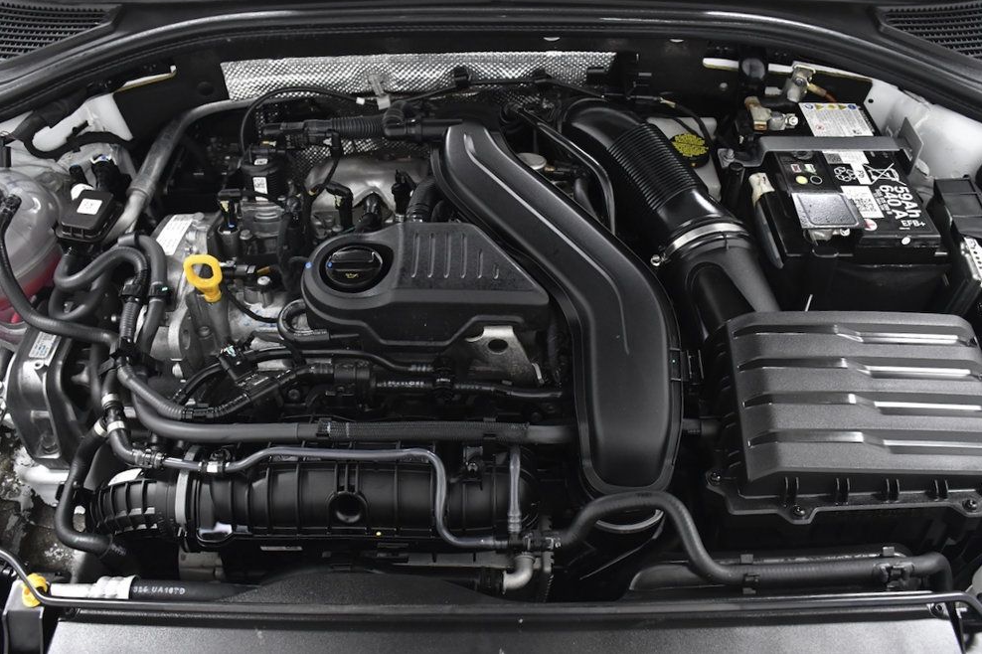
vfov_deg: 46.4
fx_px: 763
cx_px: 491
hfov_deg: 65.5
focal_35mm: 28
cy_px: 316
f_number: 5.6
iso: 2000
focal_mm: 18
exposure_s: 1/125
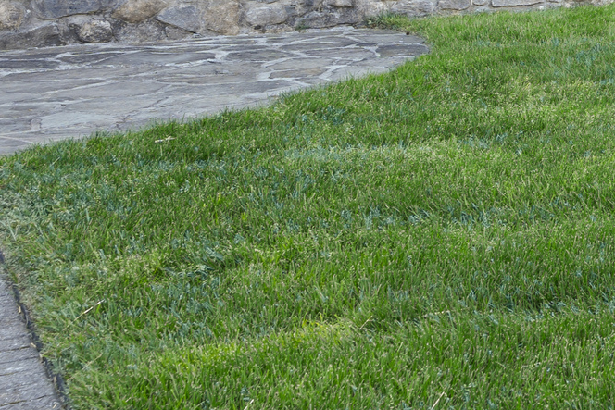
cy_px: -175
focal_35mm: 74
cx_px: 1259
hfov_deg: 17.9
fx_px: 1264
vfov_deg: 17.0
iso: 50
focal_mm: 16
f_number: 5.6
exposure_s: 1/6
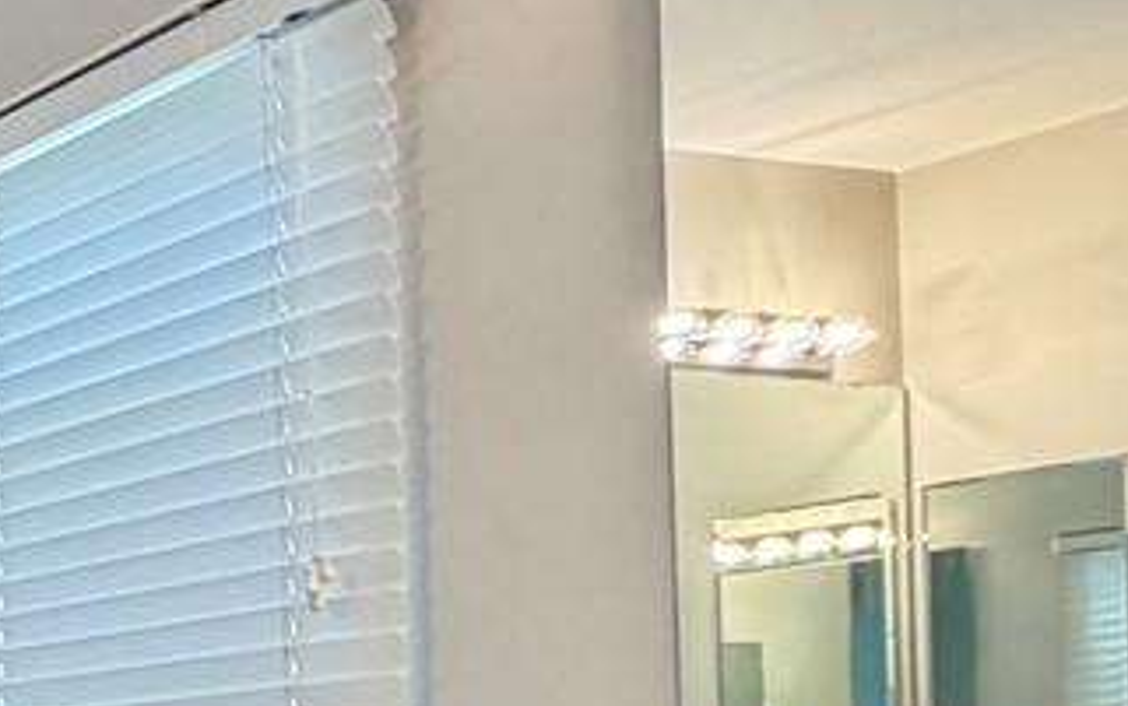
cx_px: -699
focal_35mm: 74
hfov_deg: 21.7
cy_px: 839
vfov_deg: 16.9
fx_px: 2276
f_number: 2.2
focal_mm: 2.22
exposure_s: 1/60
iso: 320
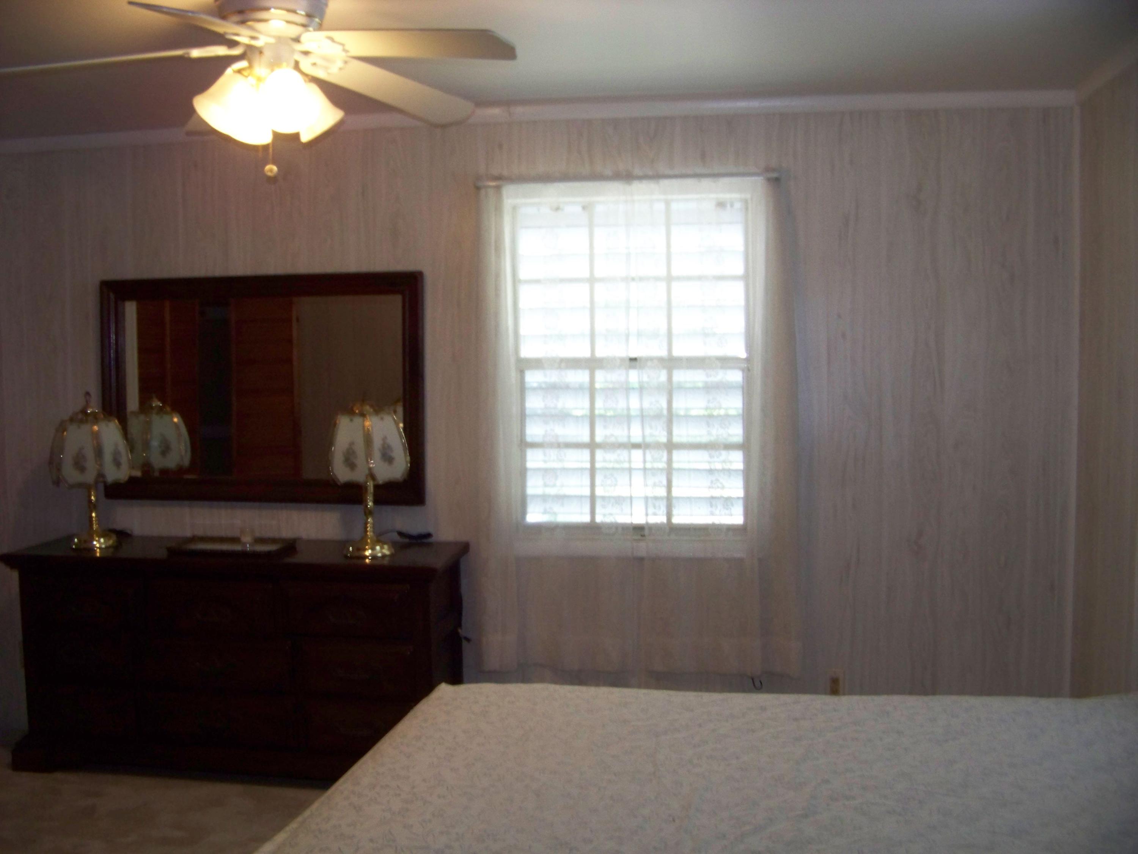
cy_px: 427
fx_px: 1183
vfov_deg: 39.7
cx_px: 569
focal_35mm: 36
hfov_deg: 51.4
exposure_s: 1/30
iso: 200
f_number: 2.8
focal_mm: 5.85
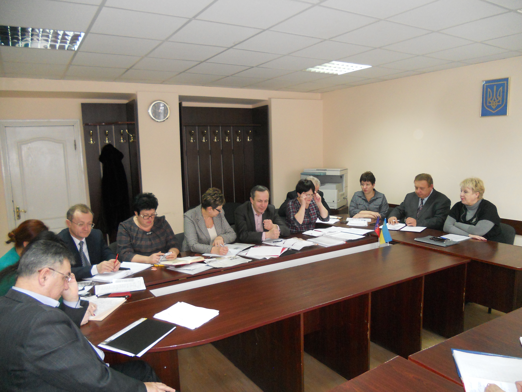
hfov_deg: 65.3
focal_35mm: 27
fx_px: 407
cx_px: 261
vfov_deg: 51.4
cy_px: 196
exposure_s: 1/25
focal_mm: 4.9
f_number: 3.2
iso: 320
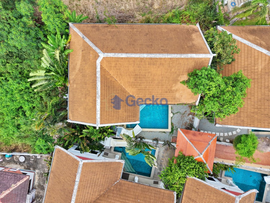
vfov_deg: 56.8
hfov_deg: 71.6
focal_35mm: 24
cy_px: 102
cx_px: 135
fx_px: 187
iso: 200
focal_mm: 8.67
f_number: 1.8
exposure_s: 1/250
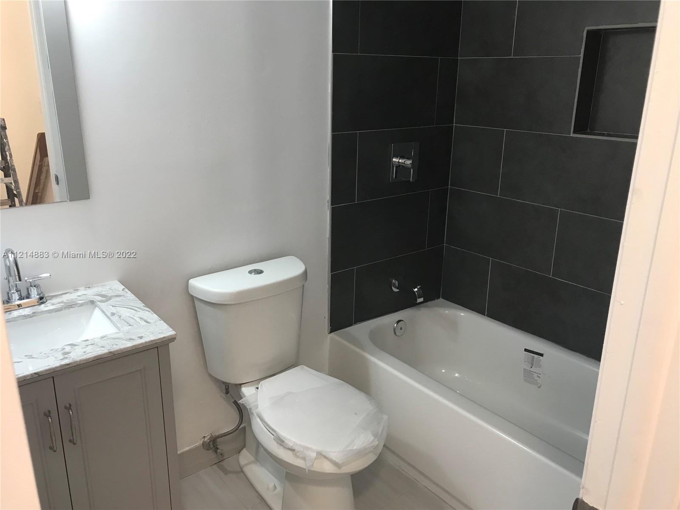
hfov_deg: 63.4
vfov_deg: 49.7
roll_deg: -0.8
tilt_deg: -17.3
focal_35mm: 28
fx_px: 550
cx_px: 340
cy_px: 255
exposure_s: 1/24
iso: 32
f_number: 1.8
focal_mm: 3.99
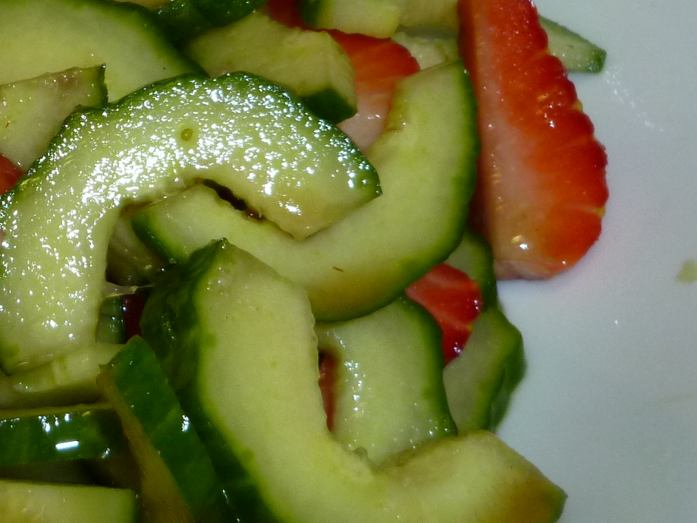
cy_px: 174
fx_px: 1570
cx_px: -103
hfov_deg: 23.2
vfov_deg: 18.8
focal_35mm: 78
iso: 160
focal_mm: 5
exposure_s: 1/30
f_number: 3.3
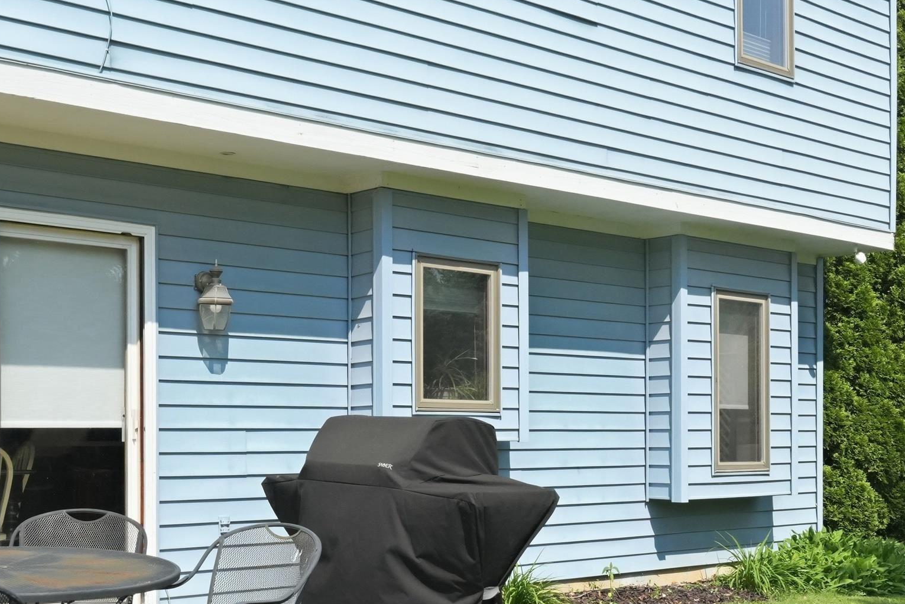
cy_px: 449
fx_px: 1232
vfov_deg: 27.2
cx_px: 257
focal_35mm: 49
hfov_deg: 39.5
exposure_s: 1/4000
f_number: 7.1
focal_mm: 20
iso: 1600
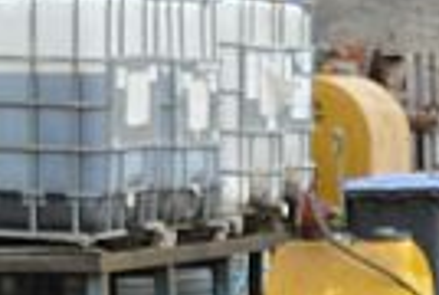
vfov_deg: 3.9
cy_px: 942
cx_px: 849
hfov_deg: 5.8
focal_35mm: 346
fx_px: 4225
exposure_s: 1/125
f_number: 5.6
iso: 110
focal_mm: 31
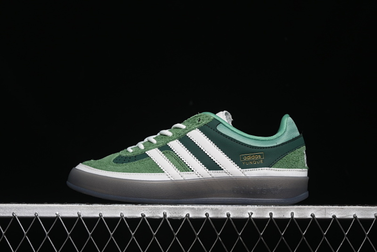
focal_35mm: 75
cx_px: 188
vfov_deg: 18.2
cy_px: 126
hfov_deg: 27.0
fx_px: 785
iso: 160
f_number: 7.1
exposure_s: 1/60
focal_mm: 50
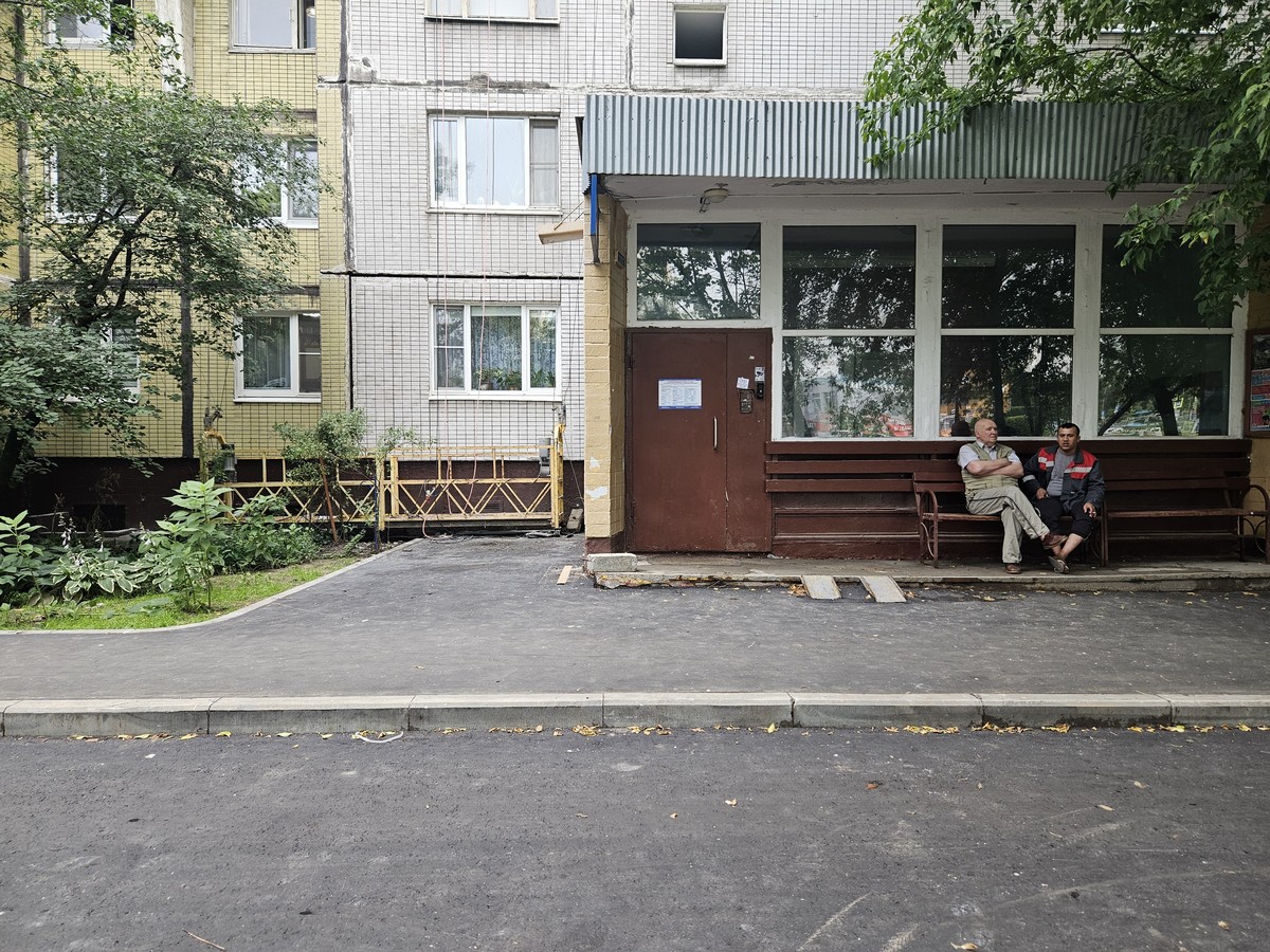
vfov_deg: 58.9
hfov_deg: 73.9
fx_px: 844
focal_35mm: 23
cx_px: 635
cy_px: 476
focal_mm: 5.4
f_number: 1.8
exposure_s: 1/180
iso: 100
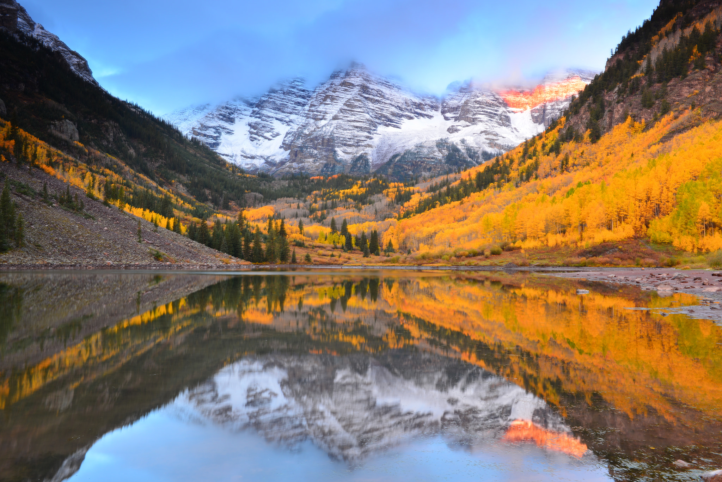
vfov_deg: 36.9
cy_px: 241
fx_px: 722
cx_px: 361
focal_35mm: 36
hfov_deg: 53.1
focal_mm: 36
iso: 100
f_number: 16
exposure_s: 3
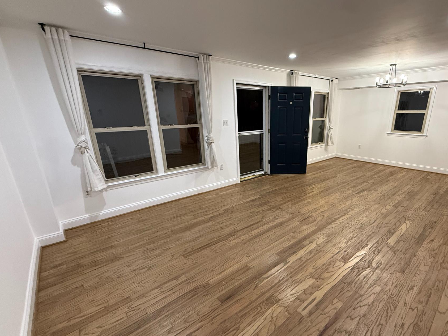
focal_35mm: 17
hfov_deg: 90.0
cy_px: 179
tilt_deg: -17.0
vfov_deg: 74.6
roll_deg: +0.4
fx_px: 220
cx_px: 266
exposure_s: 1/60
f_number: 2.2
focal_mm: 2.22
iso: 250
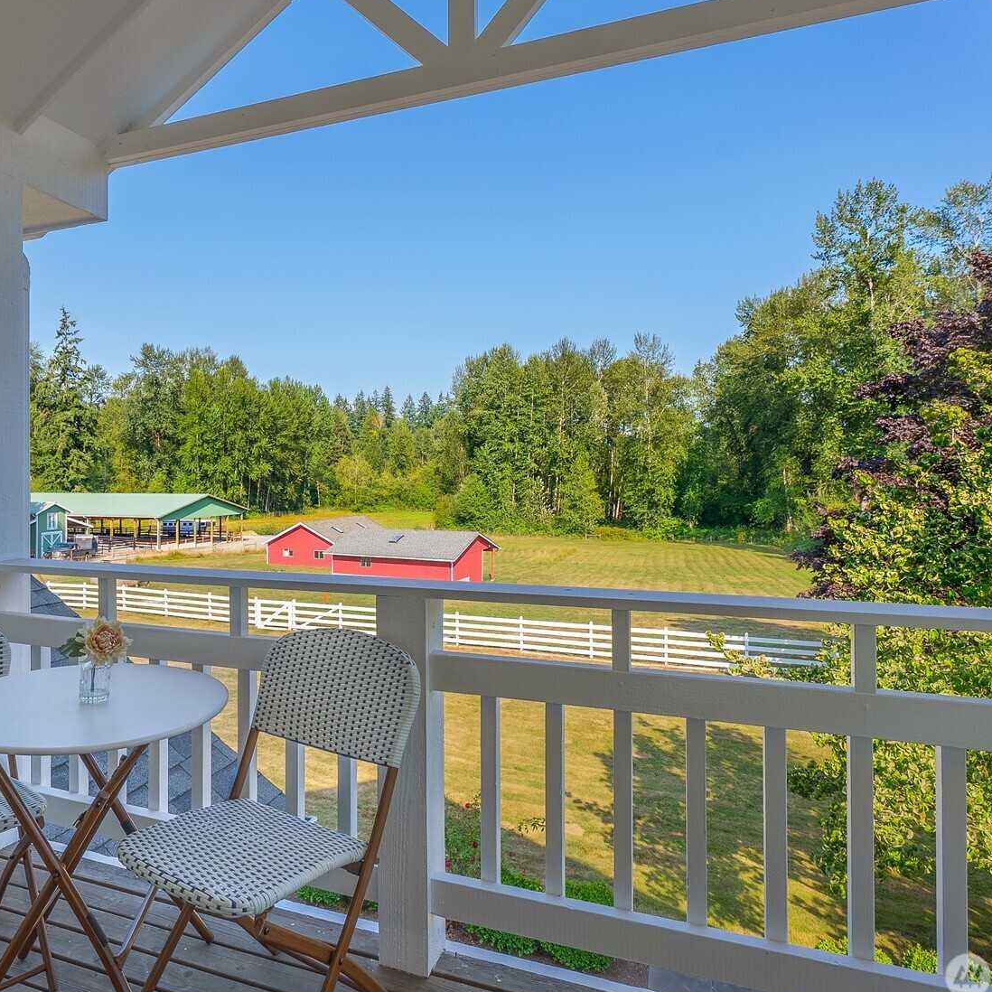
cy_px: 500
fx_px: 681
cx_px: 400
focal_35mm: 21
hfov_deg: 71.4
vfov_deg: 72.1
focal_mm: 16
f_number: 8
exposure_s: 1/200
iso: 200
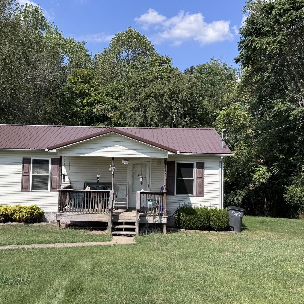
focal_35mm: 37
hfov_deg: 44.7
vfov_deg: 44.9
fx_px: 368
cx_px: 122
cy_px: 135
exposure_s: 1/3802
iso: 80
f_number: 1.78
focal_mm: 6.76
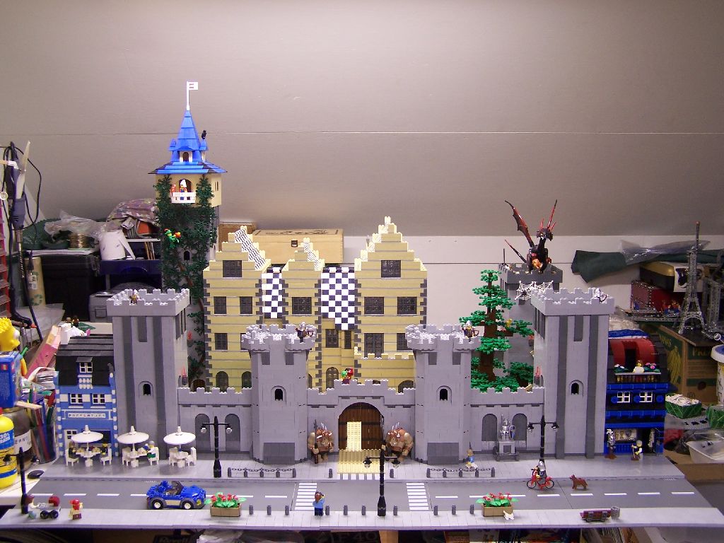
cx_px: 362
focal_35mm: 38
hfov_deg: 49.0
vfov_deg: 37.7
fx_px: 795
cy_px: 272
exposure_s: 1/6
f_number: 2.8
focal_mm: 6.3
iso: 80
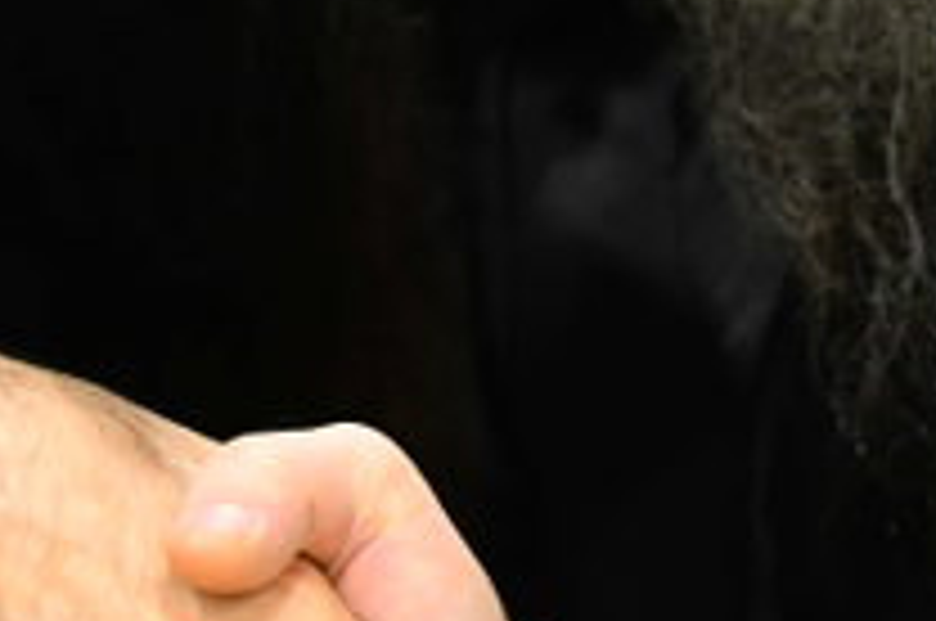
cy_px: -745
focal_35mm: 283
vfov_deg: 4.7
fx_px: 7347
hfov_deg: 7.3
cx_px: 909
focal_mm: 42
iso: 2500
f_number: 5.6
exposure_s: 1/125
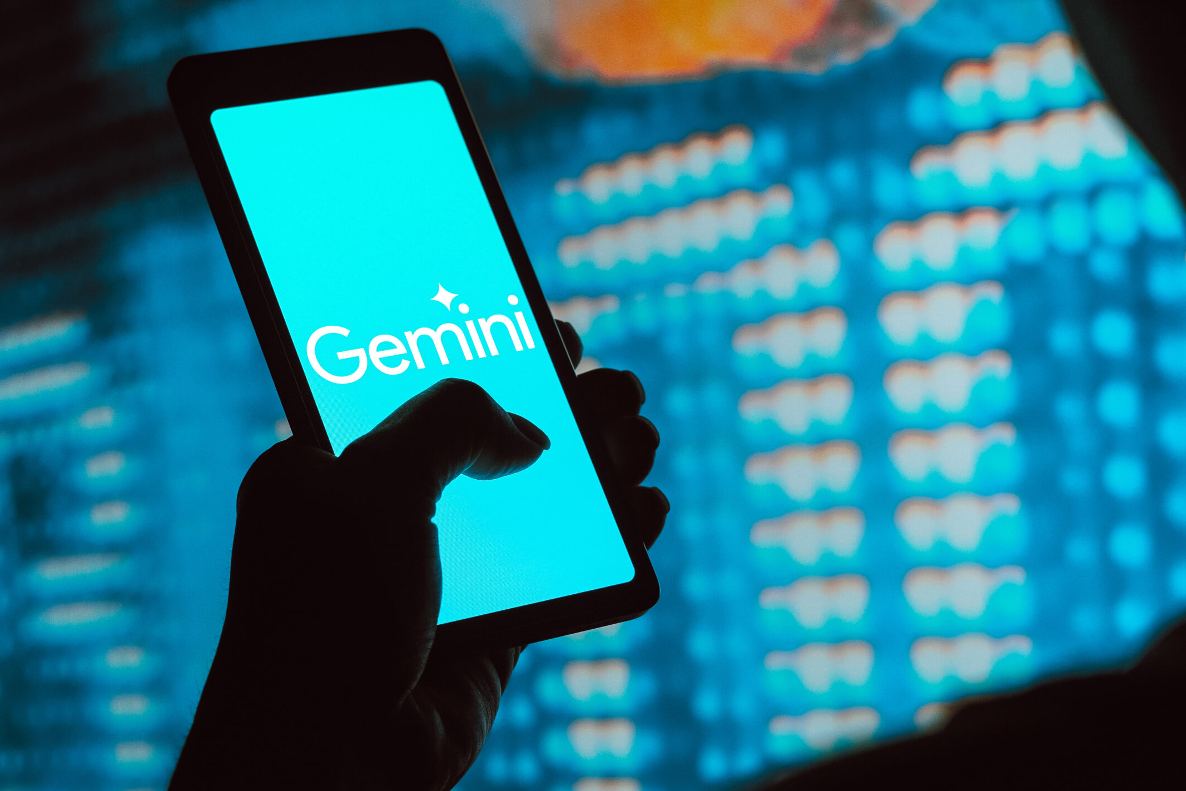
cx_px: 504
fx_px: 2965
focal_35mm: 90
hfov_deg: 22.6
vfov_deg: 15.2
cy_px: 360
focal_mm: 50
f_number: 4
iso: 800
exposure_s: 1/160
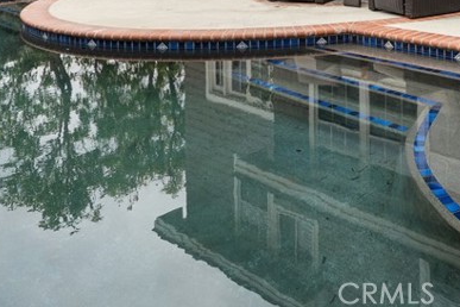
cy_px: -96
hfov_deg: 41.3
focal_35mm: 45
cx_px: 383
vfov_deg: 25.5
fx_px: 575
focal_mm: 17
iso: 320
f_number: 9
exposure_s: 1/320
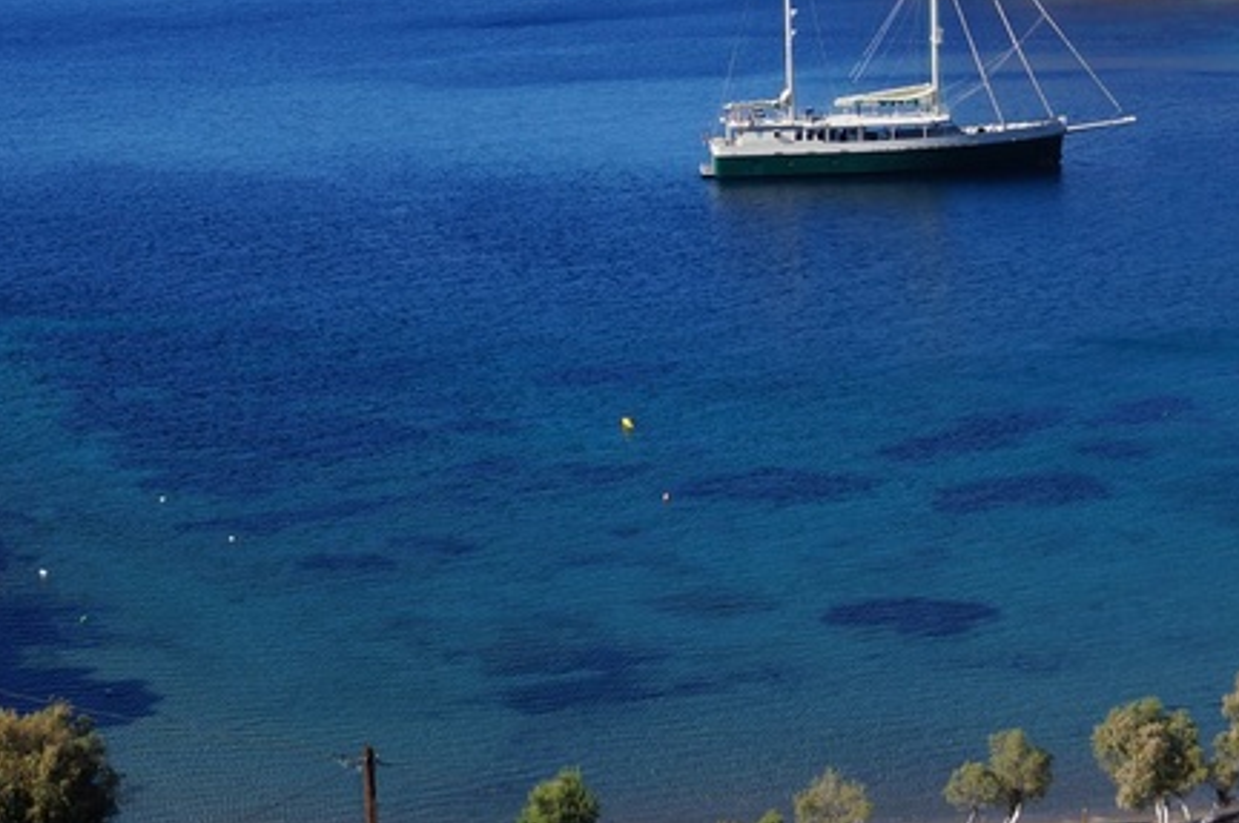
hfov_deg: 21.4
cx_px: 987
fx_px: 3231
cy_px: 224
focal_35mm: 94
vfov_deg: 14.5
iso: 100
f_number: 11
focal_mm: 30
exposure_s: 1/160
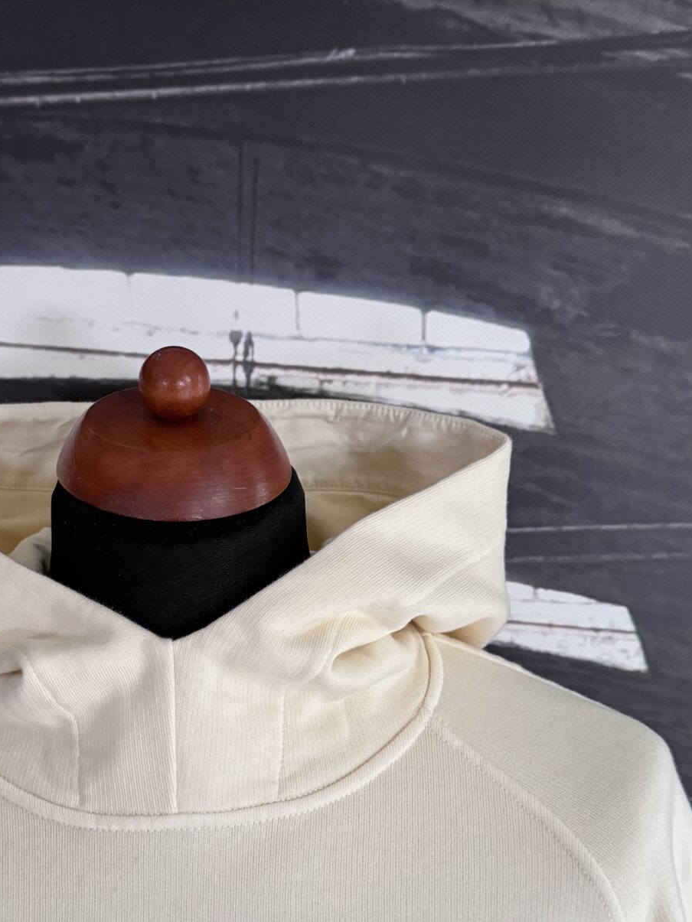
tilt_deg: -10.5
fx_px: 1359
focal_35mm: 51
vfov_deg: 37.3
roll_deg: -0.7
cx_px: 211
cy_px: 556
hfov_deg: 28.3
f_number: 1.78
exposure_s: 1/60
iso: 320
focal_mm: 6.76
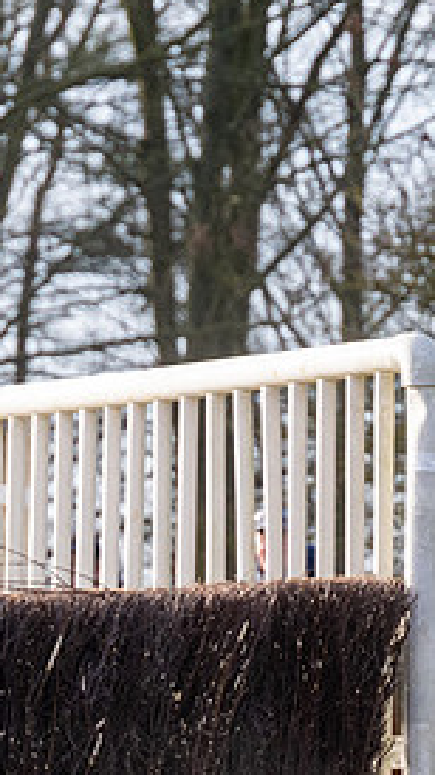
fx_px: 10690
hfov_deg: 2.3
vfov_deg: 4.1
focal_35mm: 521
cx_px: -322
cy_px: 578
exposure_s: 1/2000
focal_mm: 125
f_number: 4
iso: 800
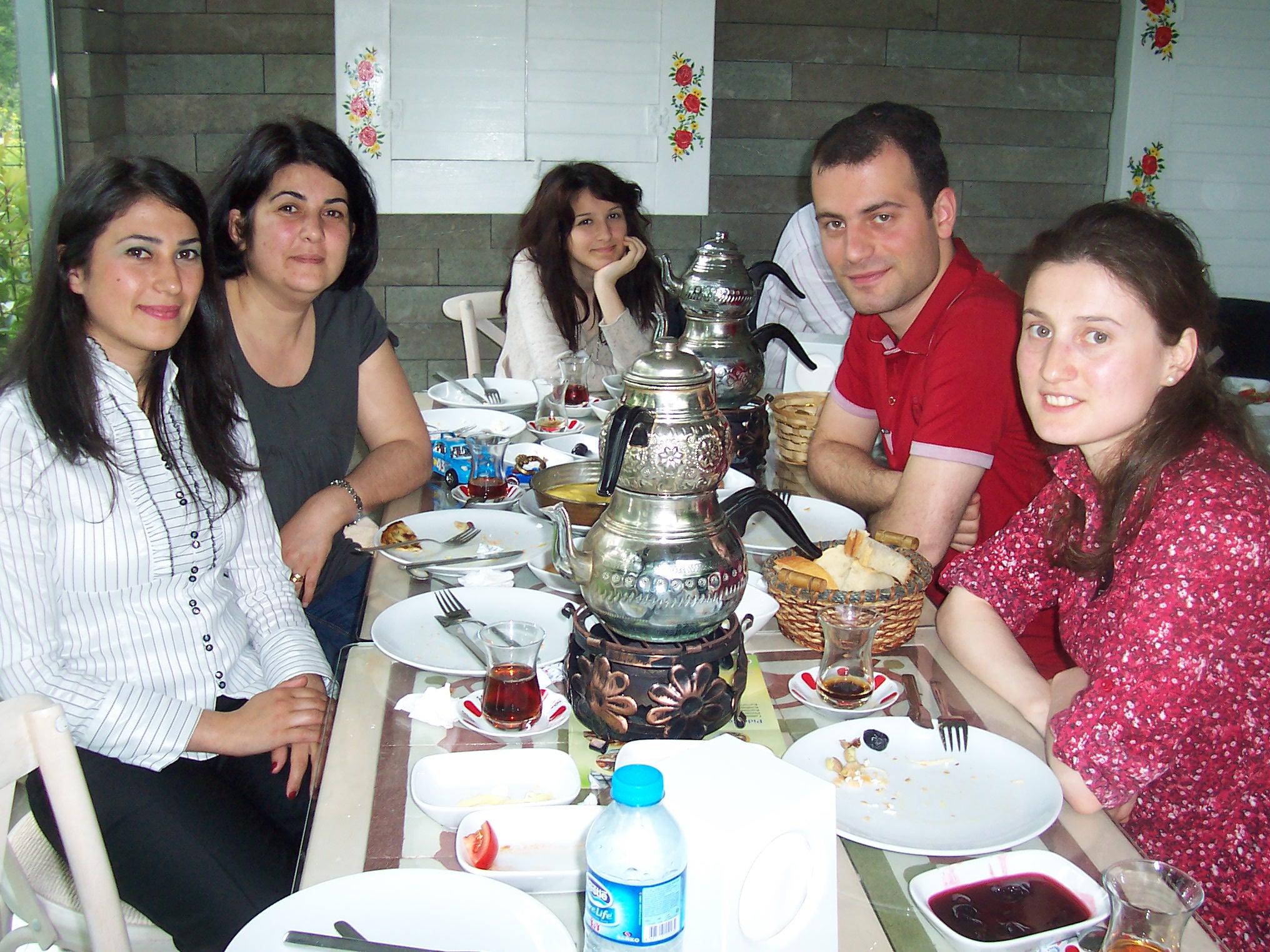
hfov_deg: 50.1
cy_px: 476
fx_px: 1357
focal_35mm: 37
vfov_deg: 38.7
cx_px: 635
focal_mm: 5.6
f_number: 2.8
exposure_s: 1/60
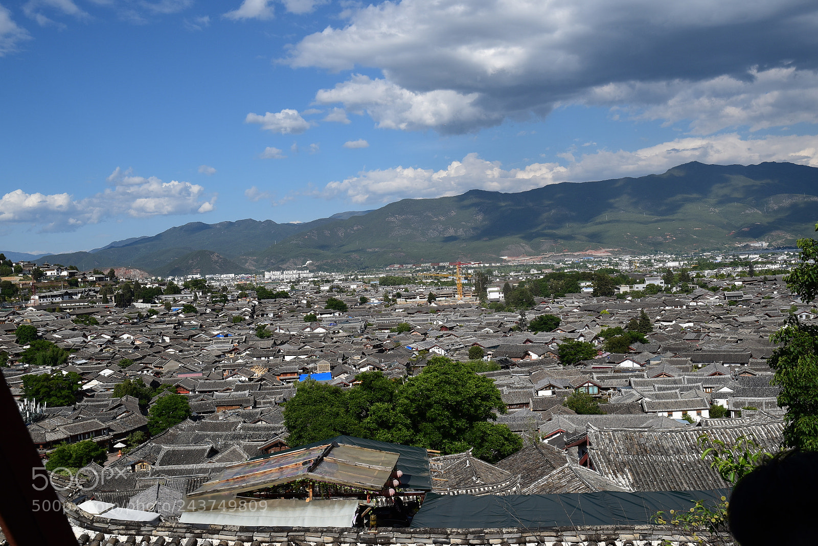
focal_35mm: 38
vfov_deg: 35.5
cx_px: 409
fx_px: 852
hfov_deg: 51.3
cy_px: 273
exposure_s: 1/400
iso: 160
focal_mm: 25
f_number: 11
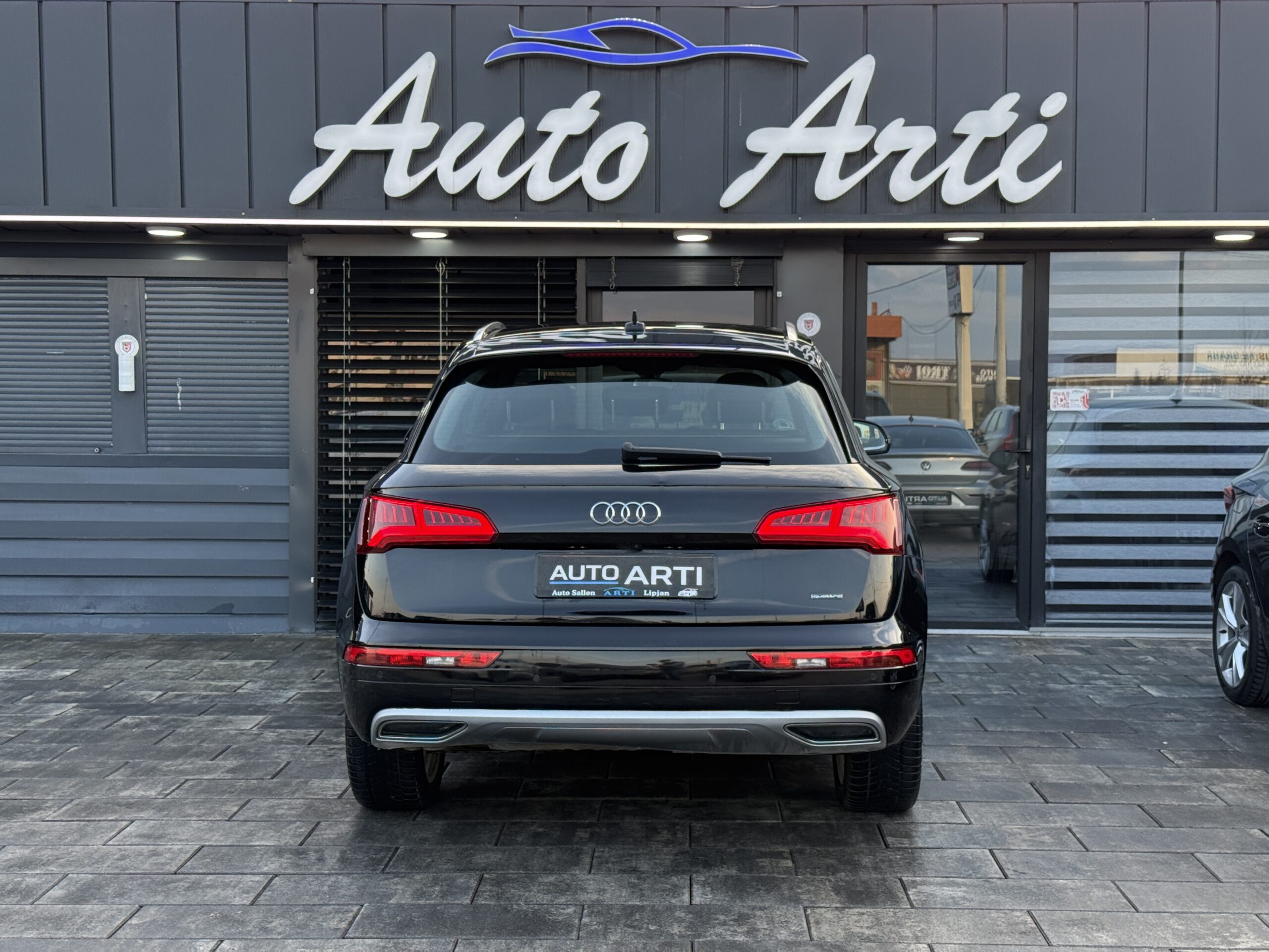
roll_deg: -0.1
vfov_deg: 30.3
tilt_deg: -2.3
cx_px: 634
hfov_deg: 39.7
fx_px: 1760
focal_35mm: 48
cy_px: 476
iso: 100
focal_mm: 6.76
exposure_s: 1/239
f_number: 1.78
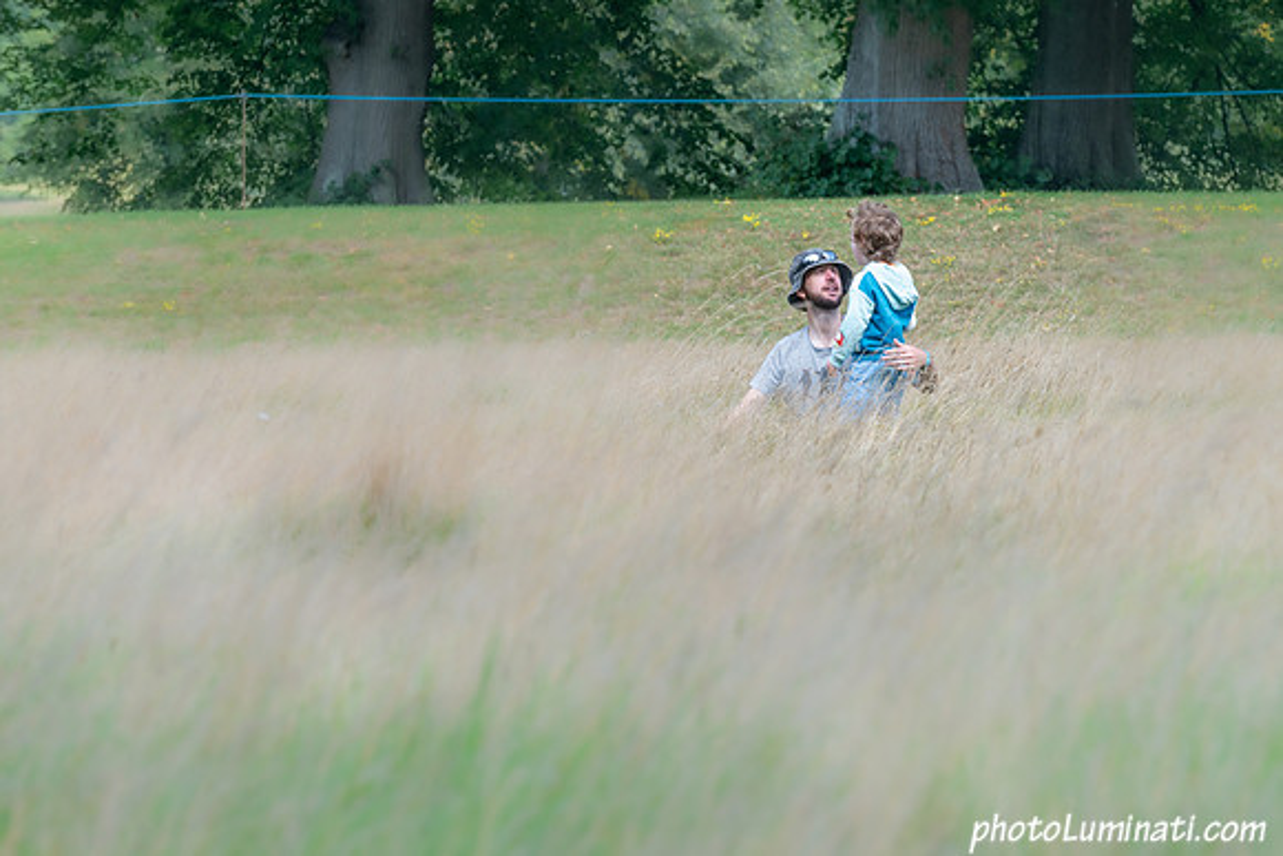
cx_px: 883
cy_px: 267
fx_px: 9808
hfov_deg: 7.5
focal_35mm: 275
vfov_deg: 5.0
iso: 320
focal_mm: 200
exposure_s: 1/160
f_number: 9
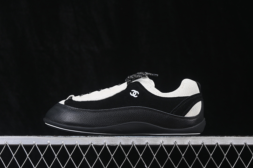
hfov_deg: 27.0
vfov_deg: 18.2
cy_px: 84
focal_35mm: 75
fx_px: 527
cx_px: 126
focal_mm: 50
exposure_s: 1/60
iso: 160
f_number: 6.3
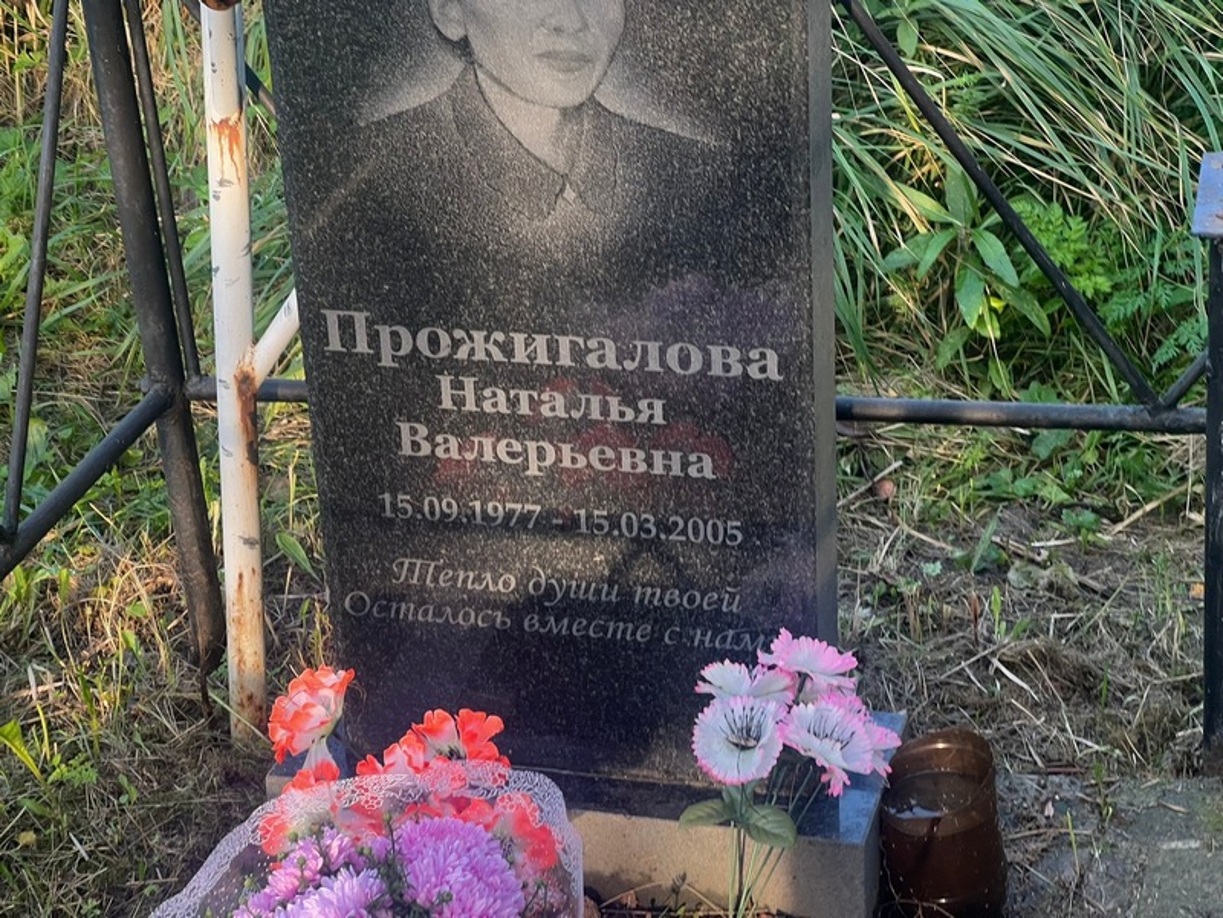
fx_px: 2720
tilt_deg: -25.0
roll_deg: +5.8
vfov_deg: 19.1
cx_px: 612
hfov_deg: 25.3
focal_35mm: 77
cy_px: 459
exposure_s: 1/99
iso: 80
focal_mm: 9
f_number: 2.8
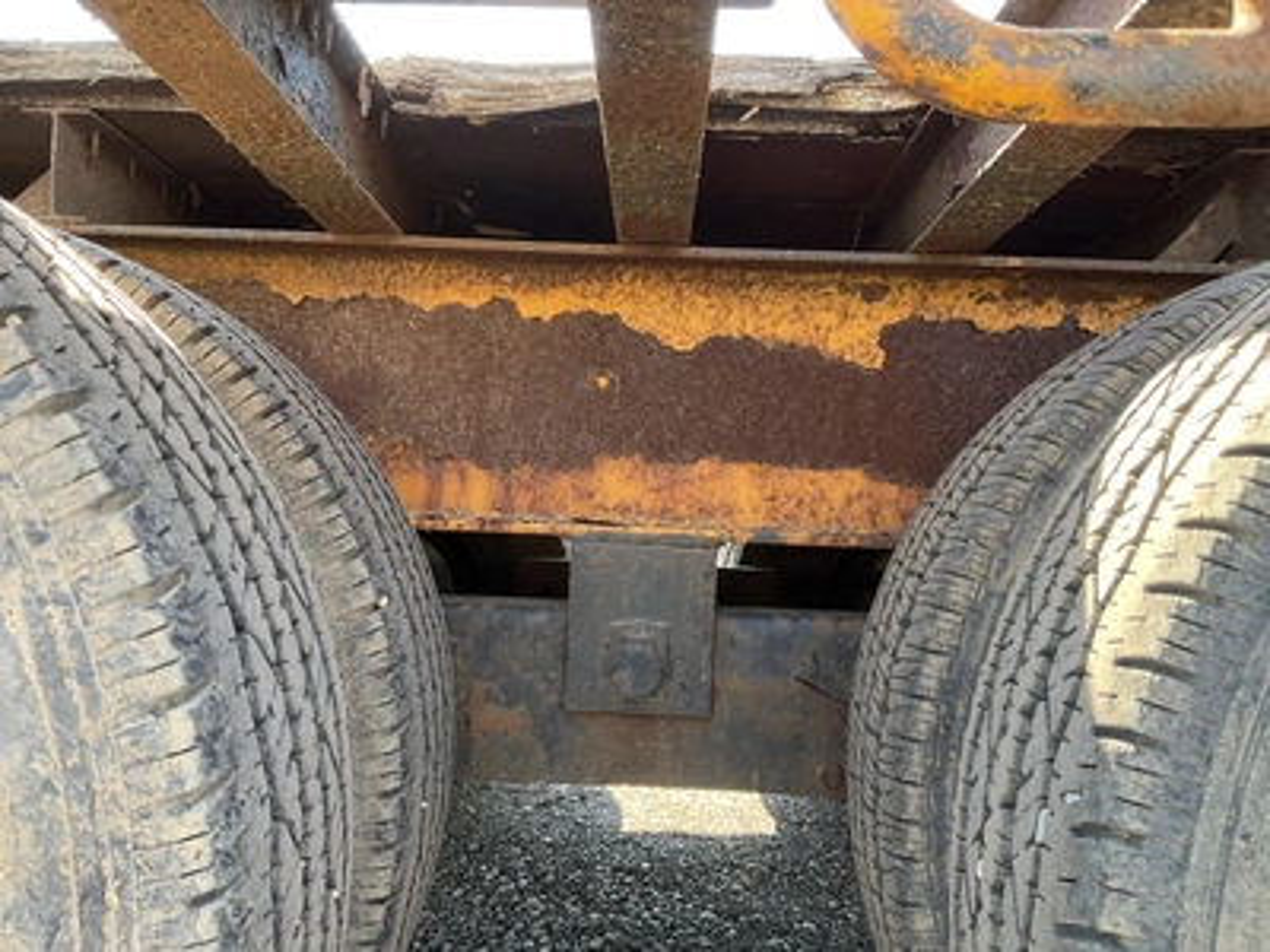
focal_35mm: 29
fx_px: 1064
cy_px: 476
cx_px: 635
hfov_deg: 61.7
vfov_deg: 48.2
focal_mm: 3
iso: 64
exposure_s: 1/122
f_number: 1.8
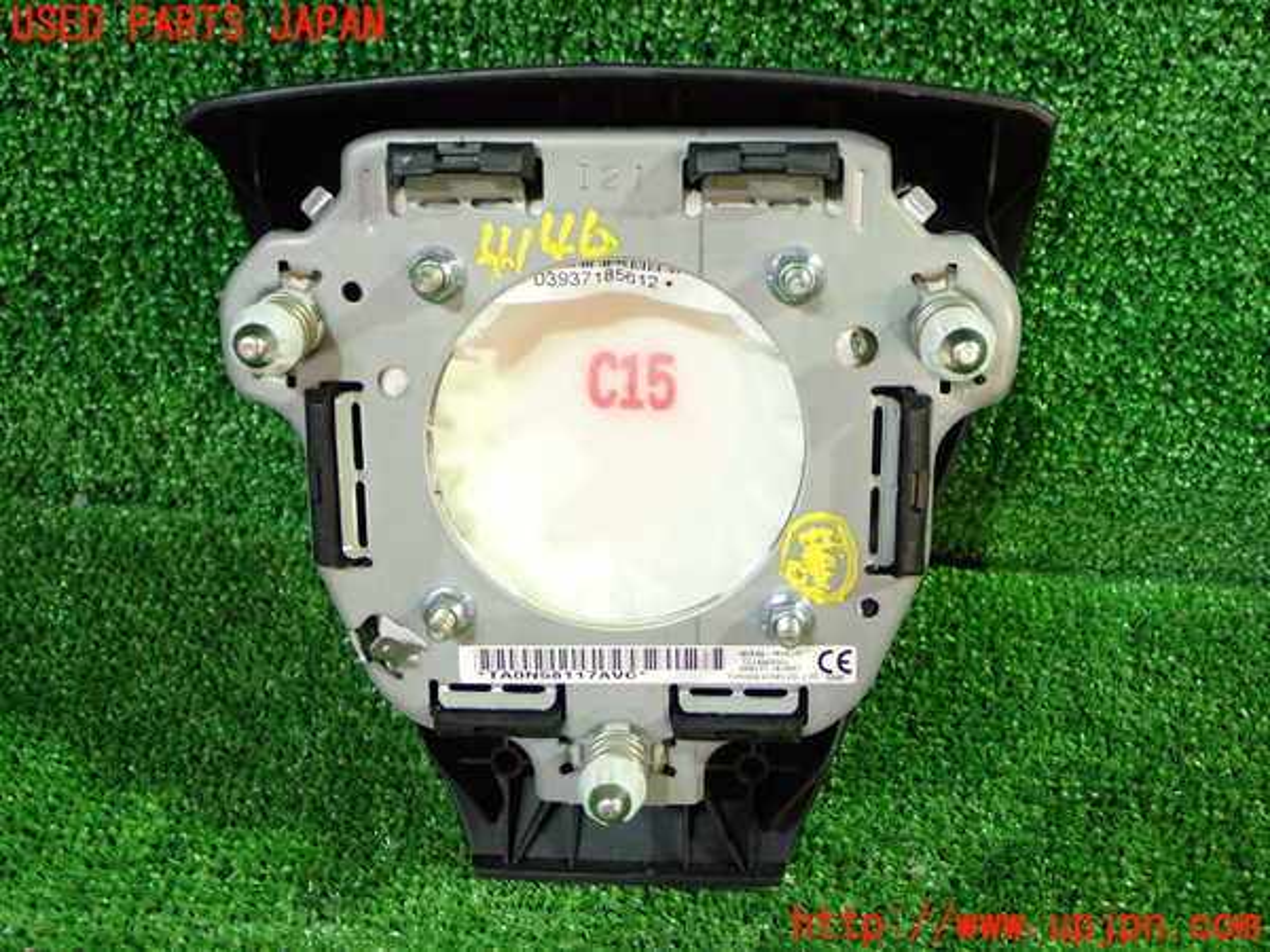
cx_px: 635
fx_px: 1504
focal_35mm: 41
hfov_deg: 45.8
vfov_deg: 35.1
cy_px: 476
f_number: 2.8
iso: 800
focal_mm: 7.31
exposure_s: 1/30
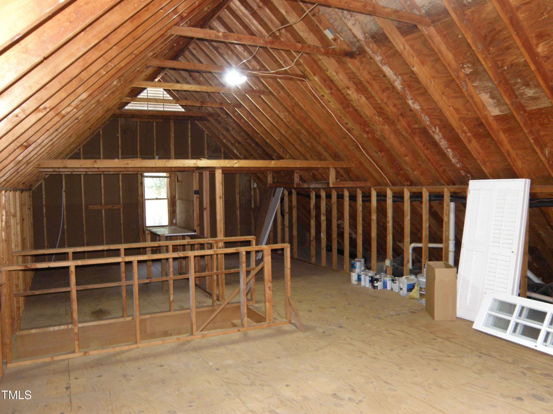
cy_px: 207
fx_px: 415
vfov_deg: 53.1
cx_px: 276
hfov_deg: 67.3
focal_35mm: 26
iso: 200
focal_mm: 4.6
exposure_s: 1/30
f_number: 2.8
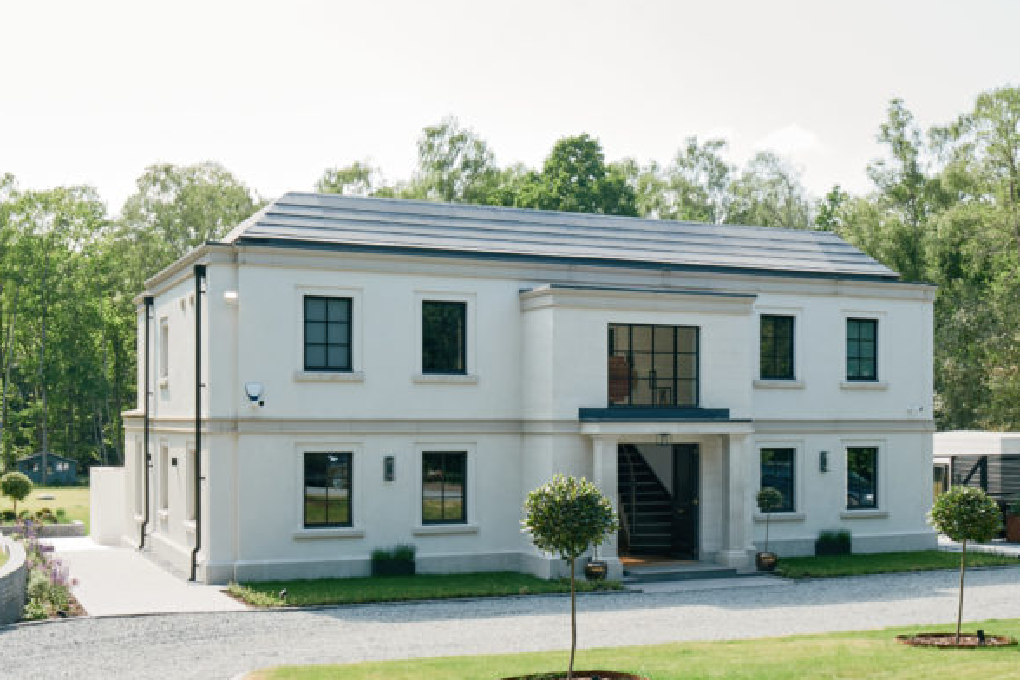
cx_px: 644
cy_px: 422
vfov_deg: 28.6
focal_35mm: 47
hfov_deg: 41.6
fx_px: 1332
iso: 160
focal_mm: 24.2
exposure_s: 1/40
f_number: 11
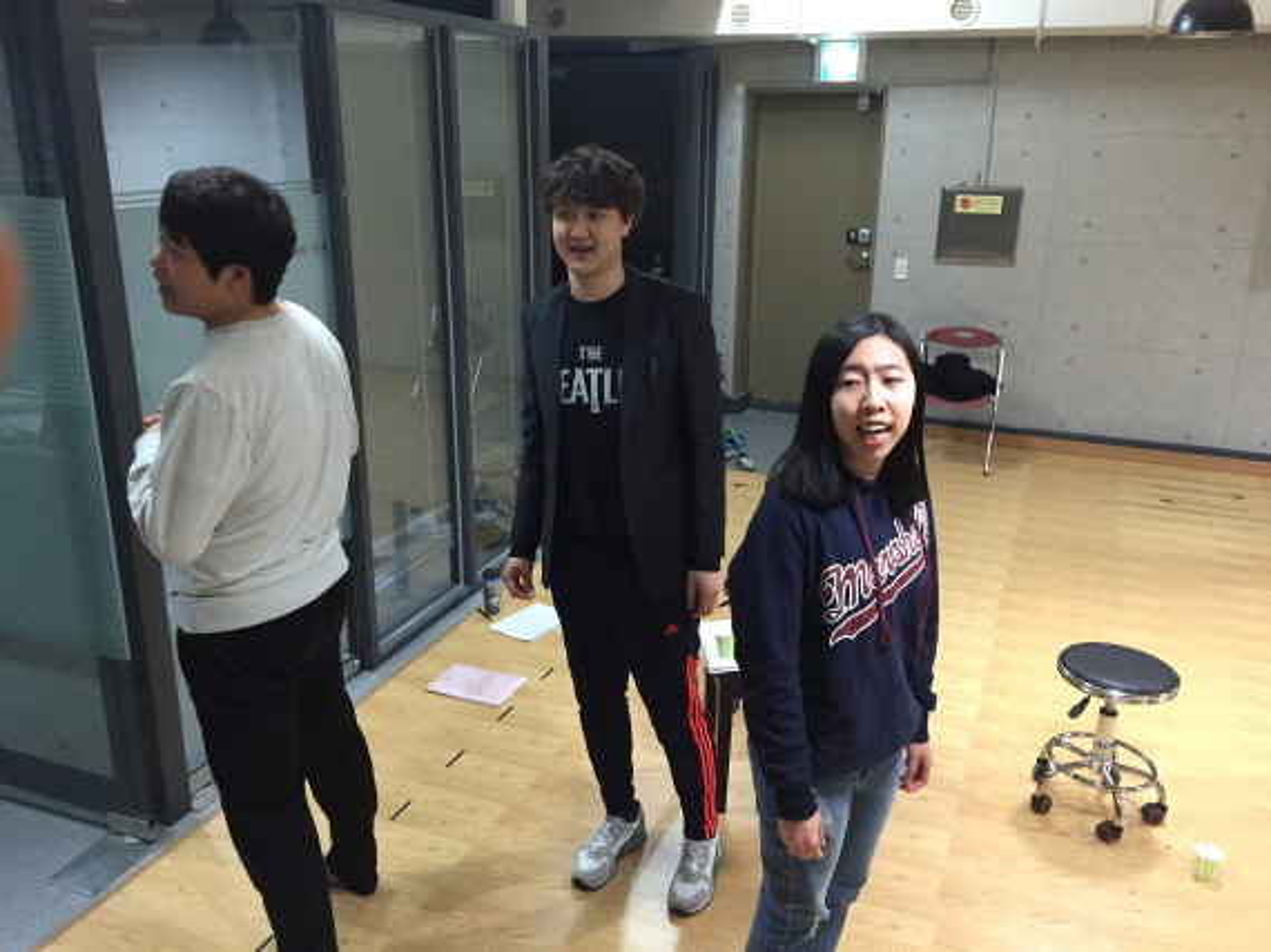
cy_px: 476
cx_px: 636
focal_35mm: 29
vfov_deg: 48.2
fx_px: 1064
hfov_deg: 61.7
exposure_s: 1/30
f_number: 2.2
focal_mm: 4.15
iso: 200
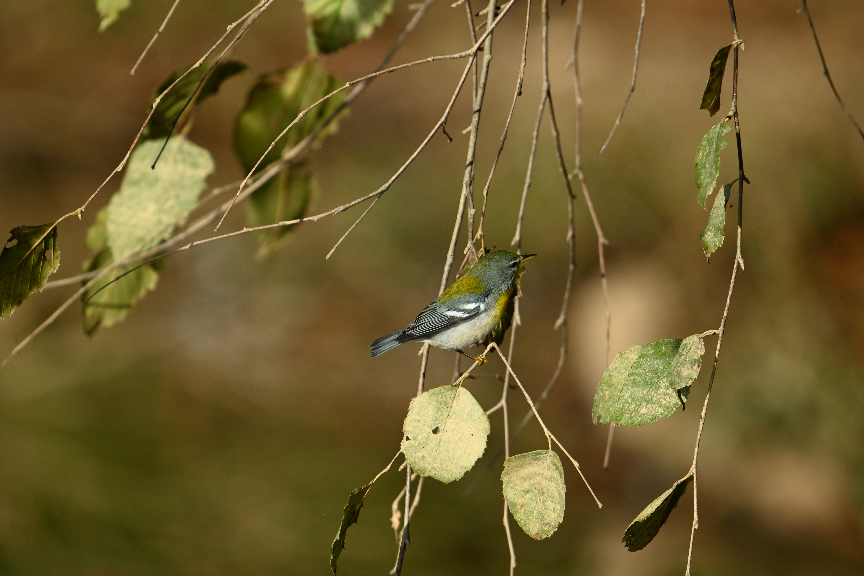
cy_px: 288
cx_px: 431
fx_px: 28869
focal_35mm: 1203
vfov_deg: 1.1
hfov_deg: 1.7
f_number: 13
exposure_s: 1/1000
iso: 1250
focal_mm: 1200
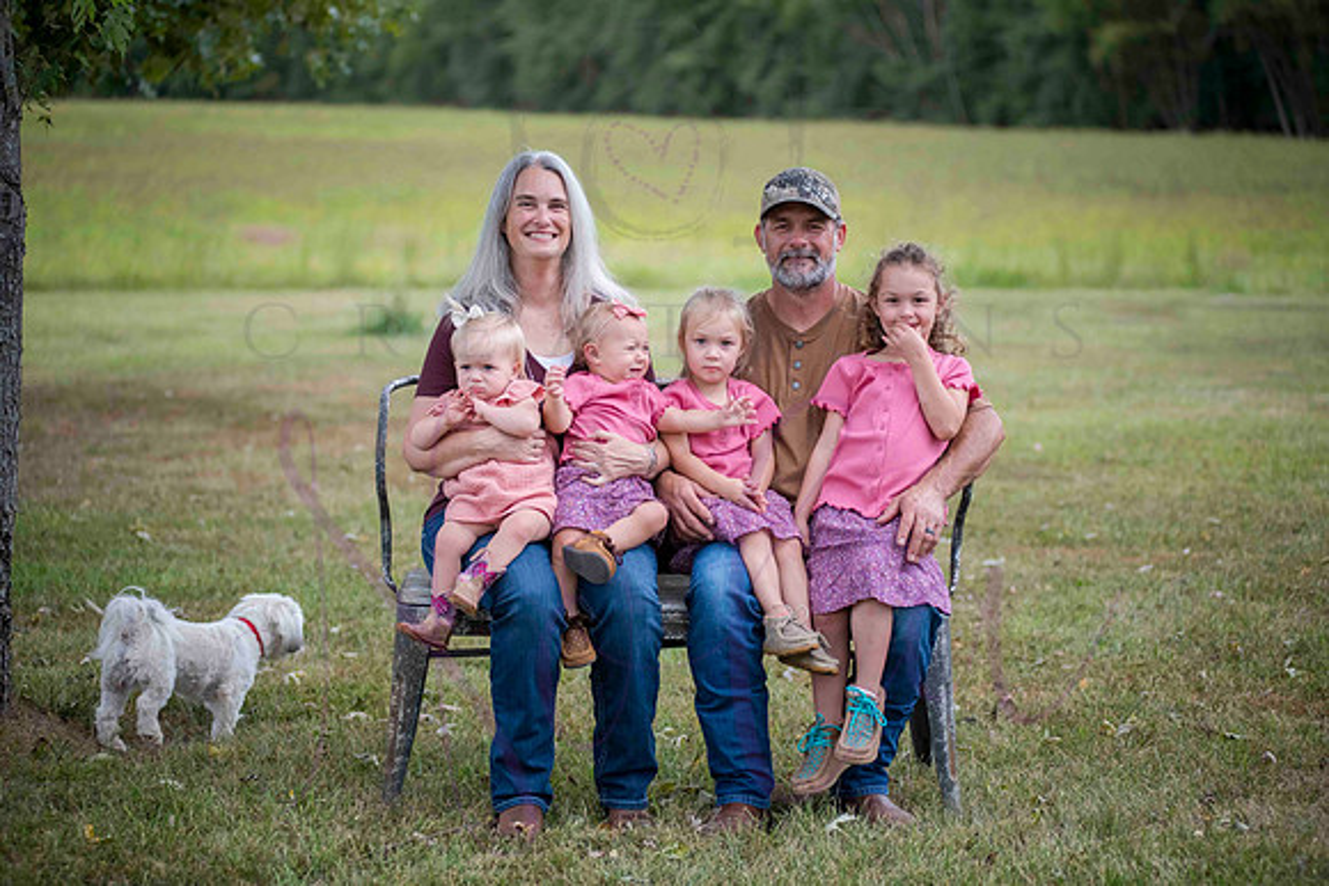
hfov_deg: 25.4
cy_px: 443
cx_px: 664
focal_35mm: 80
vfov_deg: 17.1
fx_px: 2954
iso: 400
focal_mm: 80
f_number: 3.2
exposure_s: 1/640
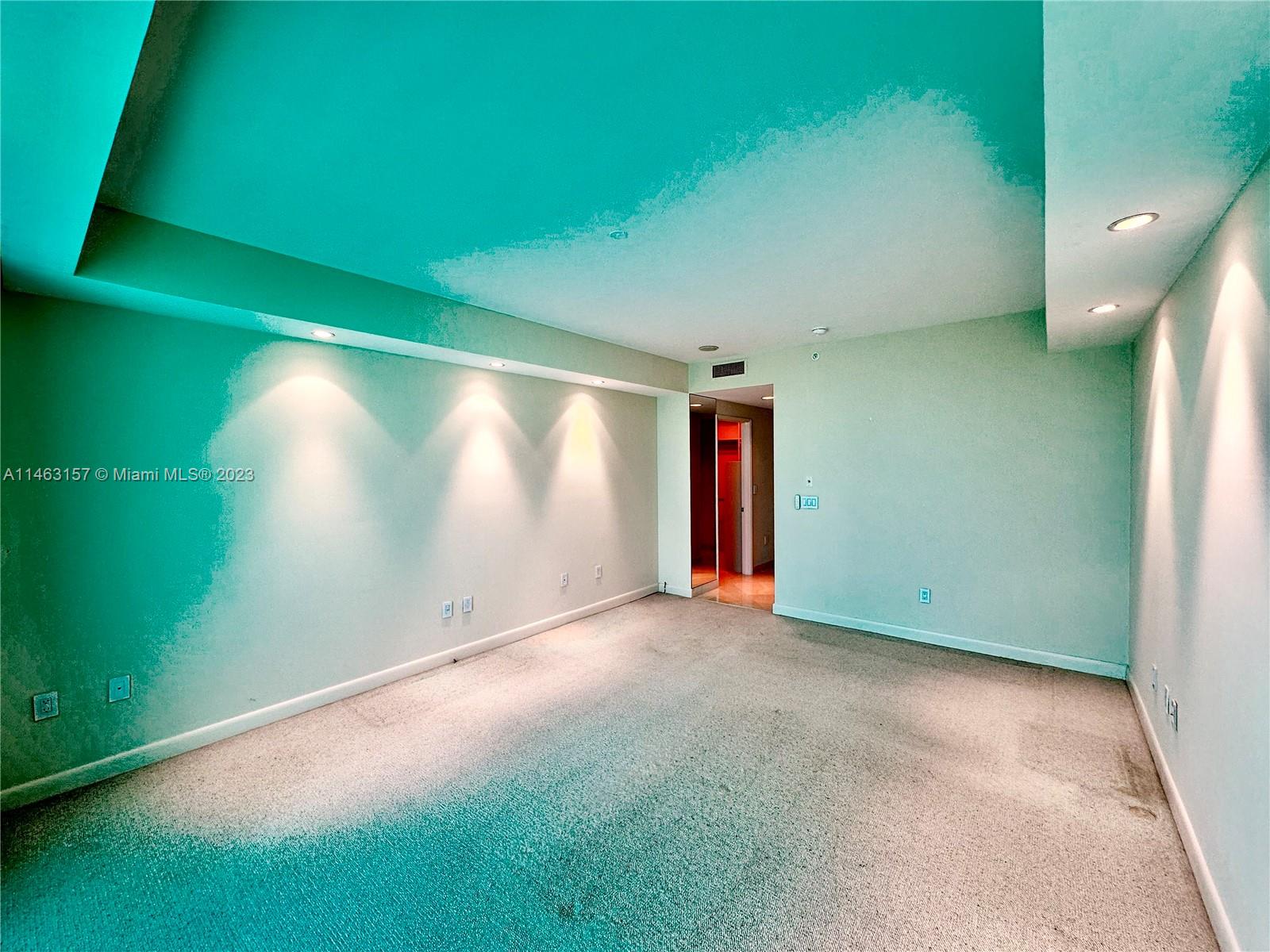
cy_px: 476
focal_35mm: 14
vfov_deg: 85.7
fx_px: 514
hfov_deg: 102.1
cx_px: 635
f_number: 2.2
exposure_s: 1/120
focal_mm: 2.22
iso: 80
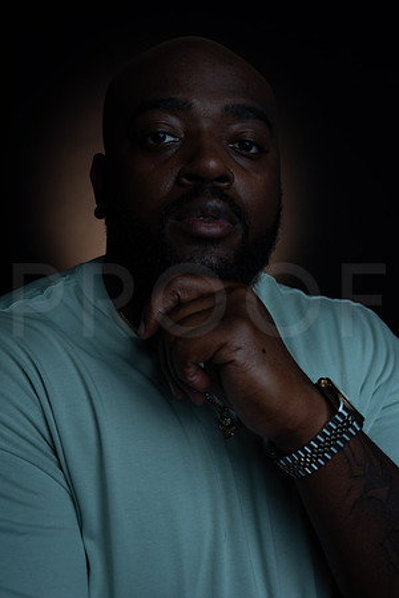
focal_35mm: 35
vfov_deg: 54.4
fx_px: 582
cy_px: 299
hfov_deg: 37.9
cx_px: 200
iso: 500
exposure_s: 1/200
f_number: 6.3
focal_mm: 35
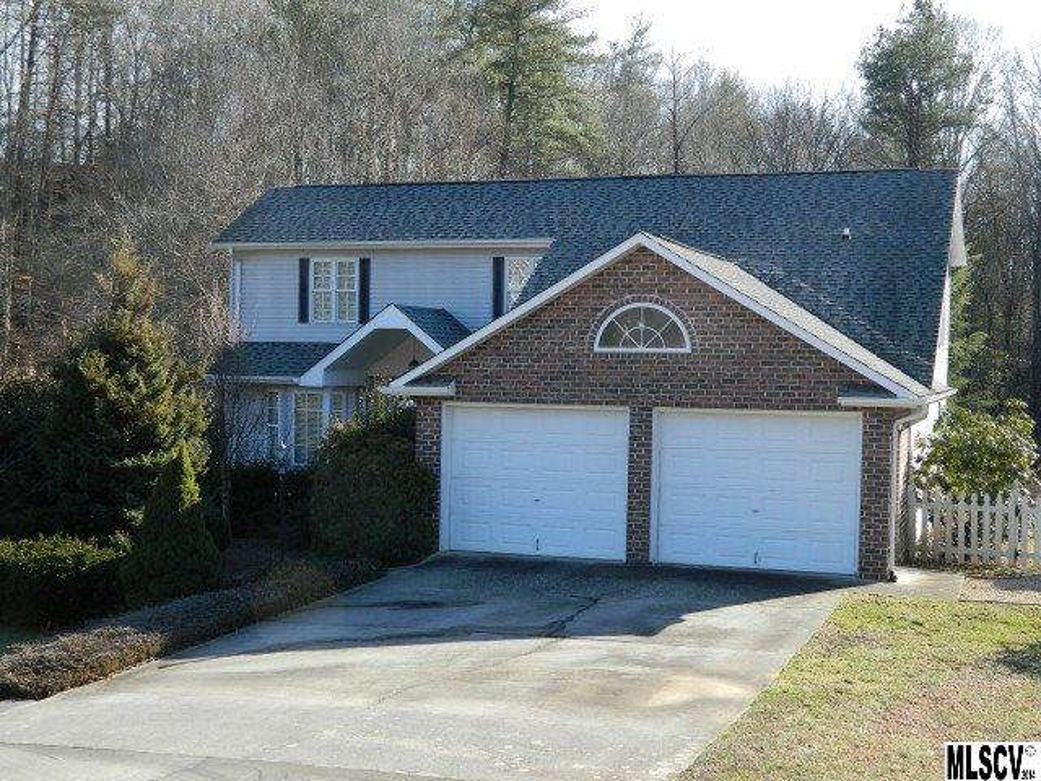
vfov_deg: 30.9
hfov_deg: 40.4
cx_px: 520
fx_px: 1413
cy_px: 390
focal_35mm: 47
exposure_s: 1/250
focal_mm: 8.4
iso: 80
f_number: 3.6
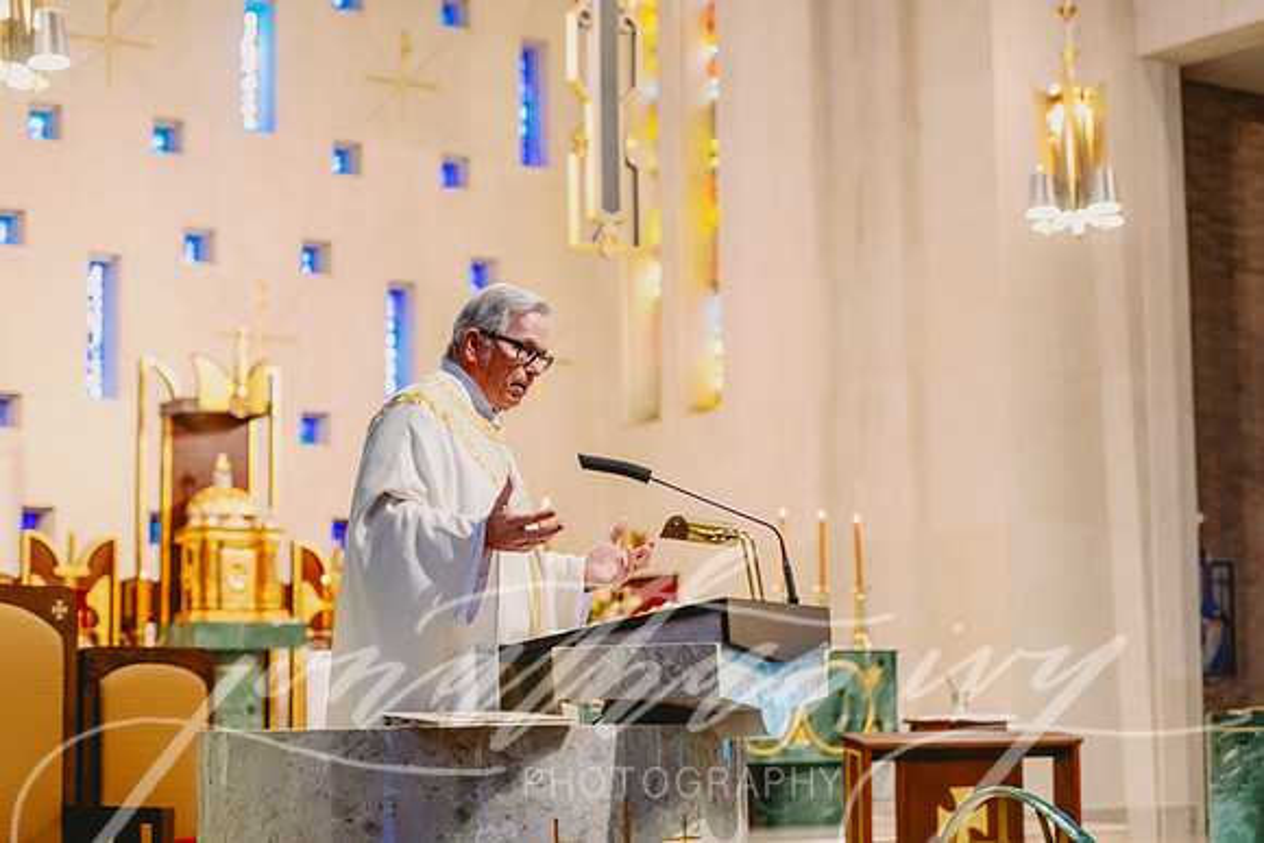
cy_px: 422
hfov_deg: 28.8
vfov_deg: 19.5
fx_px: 2458
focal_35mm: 70
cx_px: 632
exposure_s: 1/200
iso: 2000
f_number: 2.8
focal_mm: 70
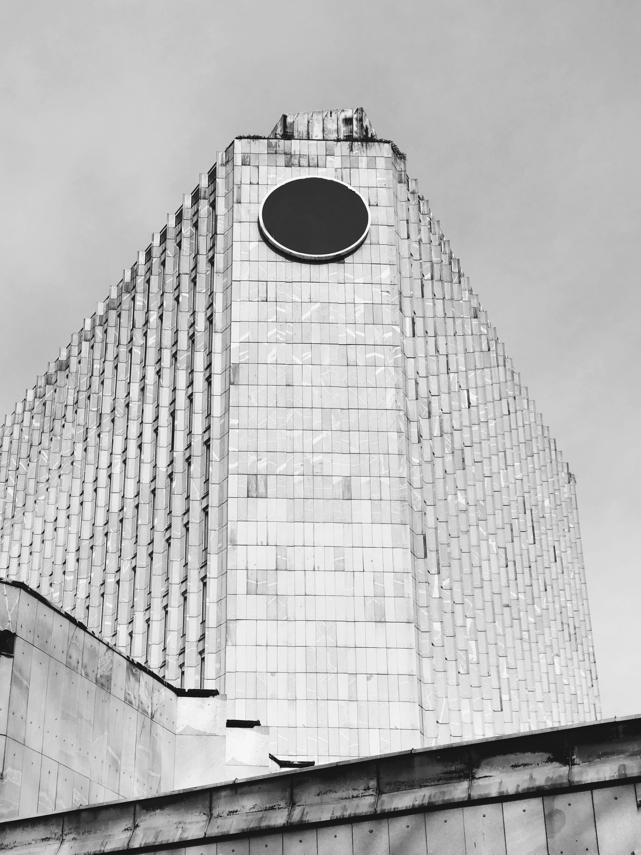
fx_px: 1283
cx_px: 320
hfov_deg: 28.0
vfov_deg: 36.8
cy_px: 428
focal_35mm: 52
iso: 16
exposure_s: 1/1453
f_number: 2.4
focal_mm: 6
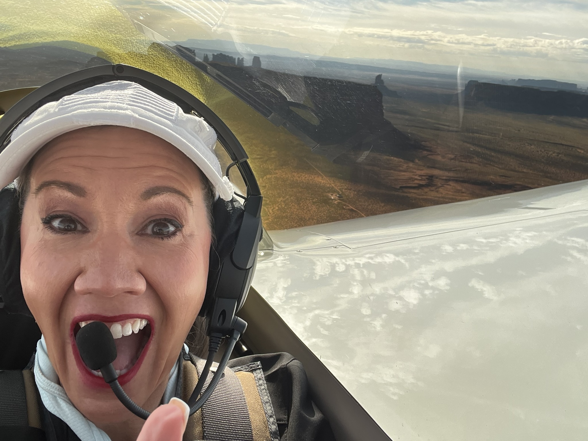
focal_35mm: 30
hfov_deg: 60.0
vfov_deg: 46.8
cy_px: 220
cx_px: 294
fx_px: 510
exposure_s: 1/172
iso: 32
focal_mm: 2.71
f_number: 2.2
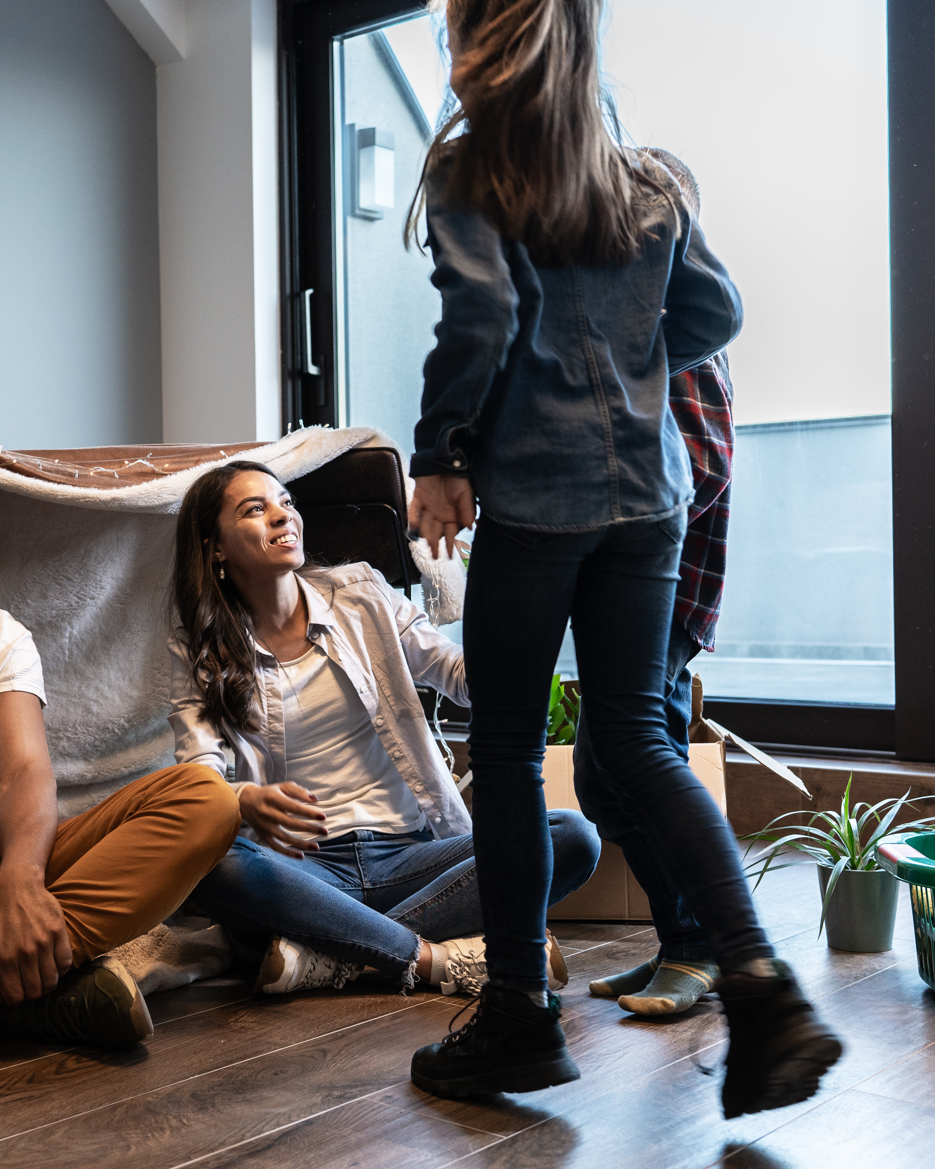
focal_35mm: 50
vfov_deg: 37.3
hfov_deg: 29.8
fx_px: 1730
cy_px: 587
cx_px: 244
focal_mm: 35
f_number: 3.5
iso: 640
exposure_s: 1/160
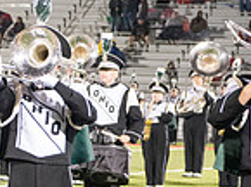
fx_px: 1953
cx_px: -180
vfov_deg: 5.5
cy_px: 96
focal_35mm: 270
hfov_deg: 7.2
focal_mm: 70
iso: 5000
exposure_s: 1/125
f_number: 5.6
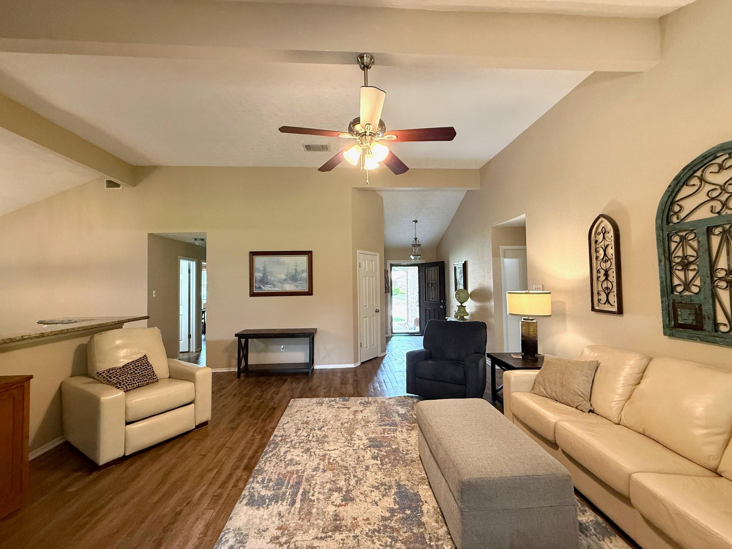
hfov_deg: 102.1
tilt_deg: +2.6
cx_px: 366
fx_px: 296
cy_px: 274
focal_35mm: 14
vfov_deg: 85.7
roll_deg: +0.5
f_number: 2.2
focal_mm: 2.22
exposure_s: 1/60
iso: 400
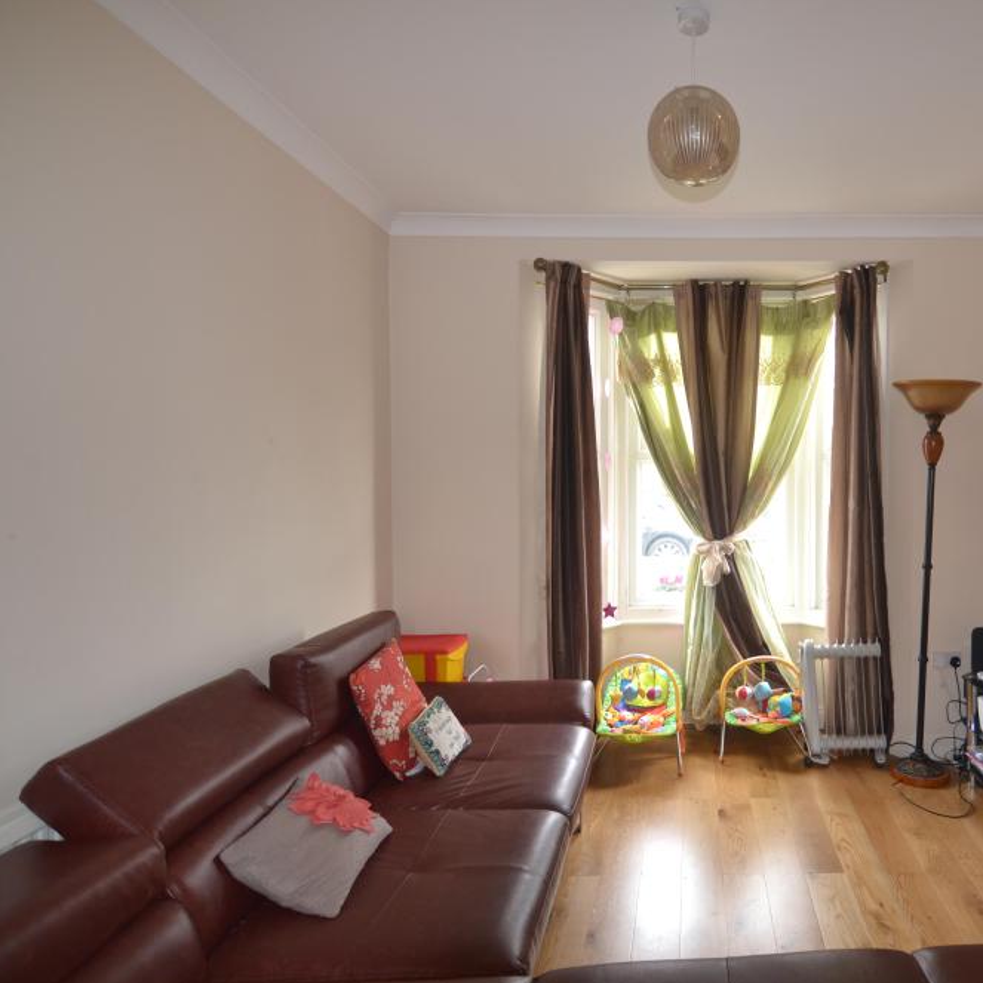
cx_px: 700
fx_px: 696
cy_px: 480
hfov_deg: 67.3
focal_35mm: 22
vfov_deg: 70.5
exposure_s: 1/80
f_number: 2.8
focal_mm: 11
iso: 400
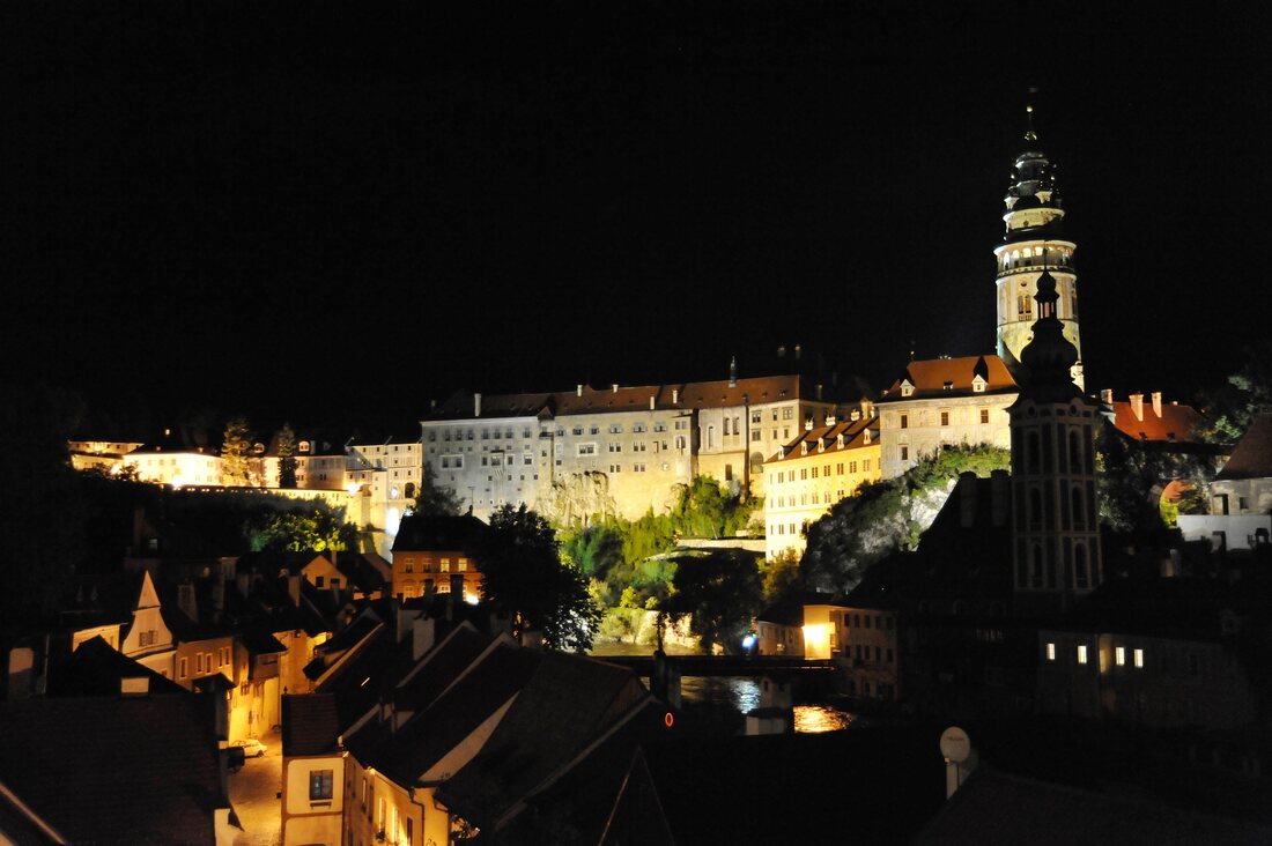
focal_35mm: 40
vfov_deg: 33.4
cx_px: 636
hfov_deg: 48.5
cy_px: 423
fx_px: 1412
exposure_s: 1/10
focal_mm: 40
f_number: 4.2
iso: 6400
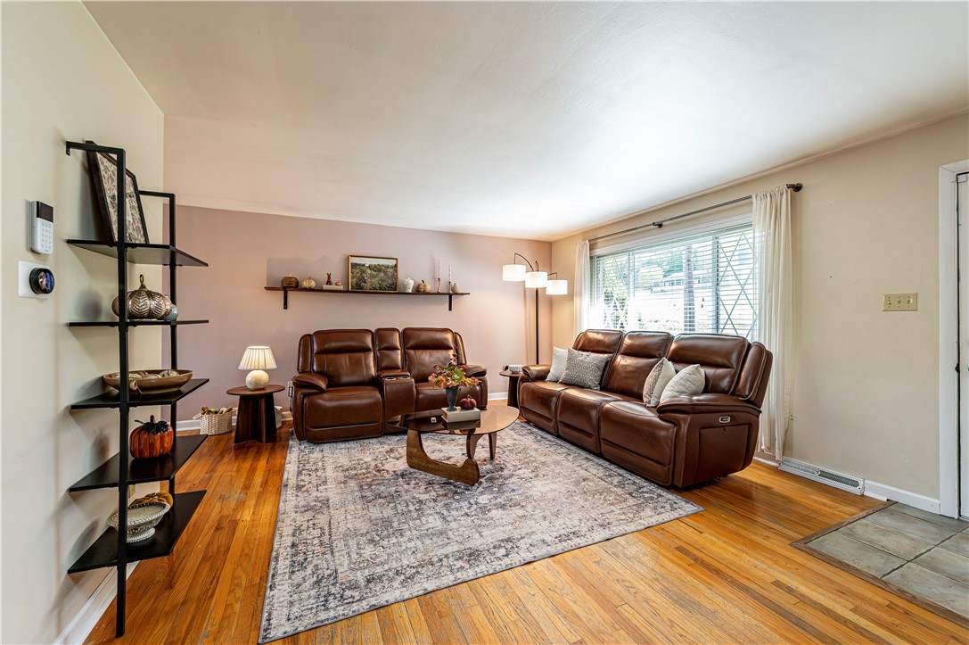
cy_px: 322
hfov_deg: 104.3
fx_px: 377
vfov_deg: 81.1
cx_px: 484
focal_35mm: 14
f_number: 8
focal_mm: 14
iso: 2000
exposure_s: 1/160
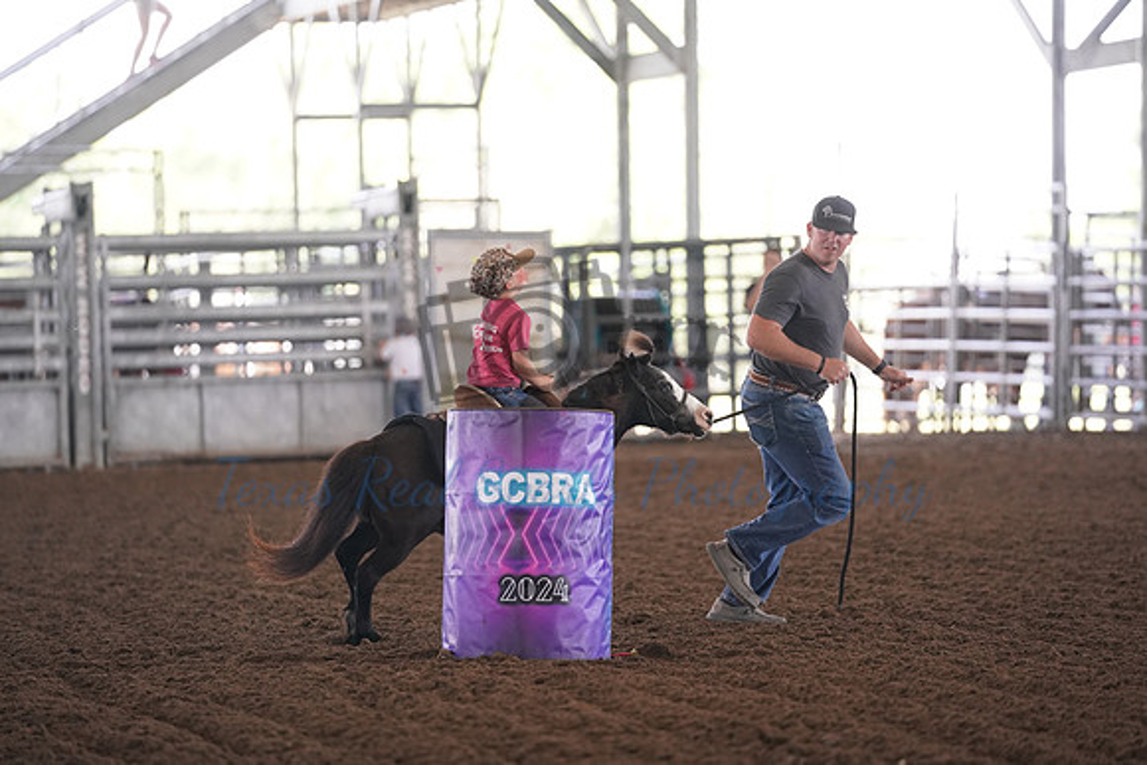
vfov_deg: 6.9
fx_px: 6373
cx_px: 574
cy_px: 382
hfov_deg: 10.3
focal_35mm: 200
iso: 3200
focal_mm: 200
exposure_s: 1/1250
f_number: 2.8
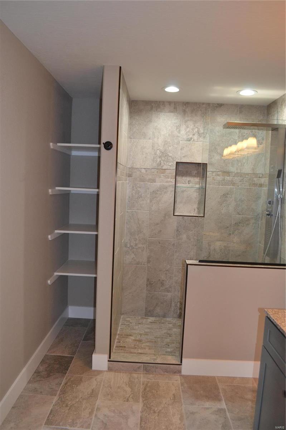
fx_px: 322
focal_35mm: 27
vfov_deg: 67.4
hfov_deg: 47.9
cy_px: 215
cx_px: 143
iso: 560
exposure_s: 1/60
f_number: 3.5
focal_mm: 18
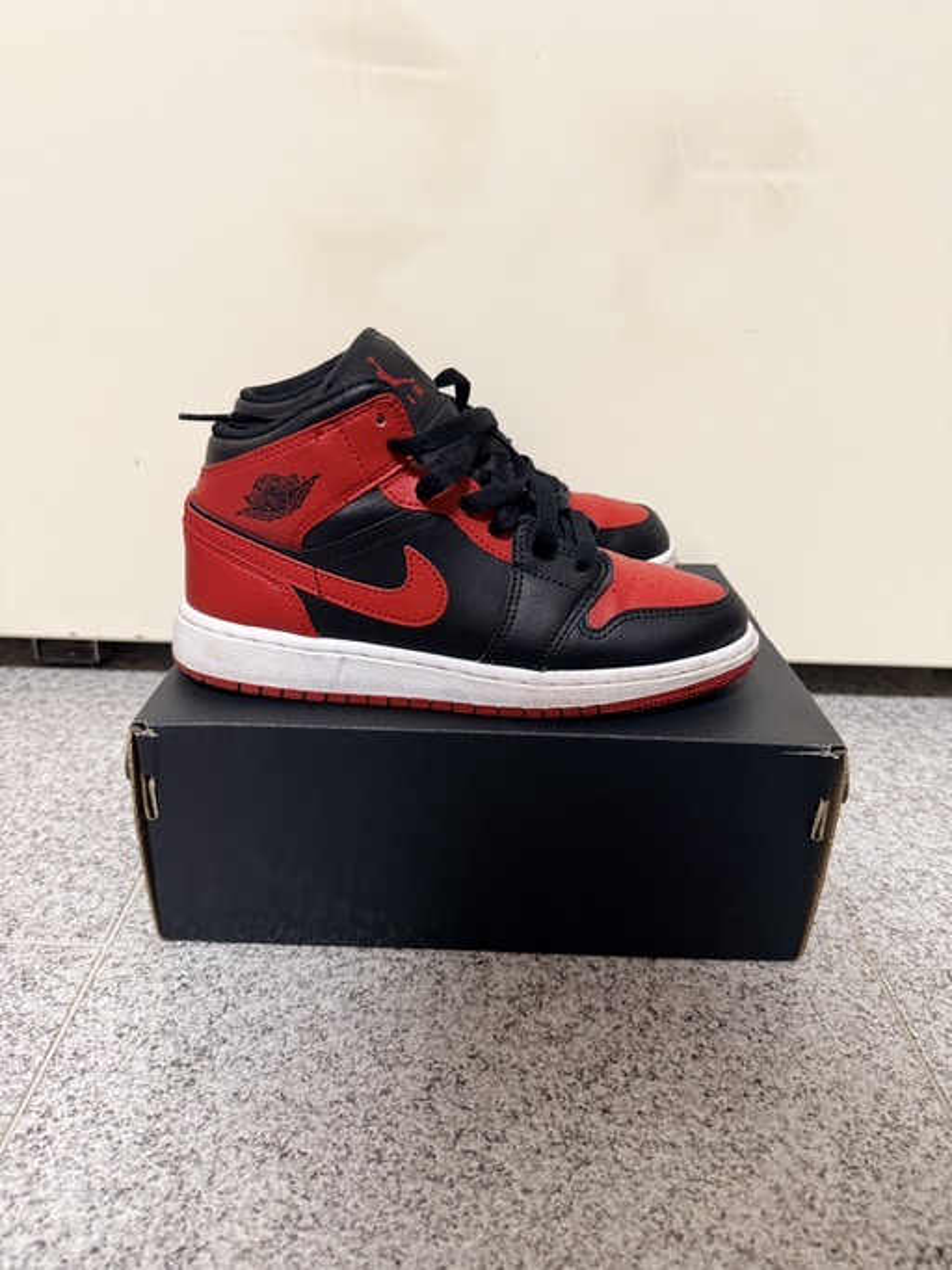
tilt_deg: -22.8
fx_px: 880
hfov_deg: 56.8
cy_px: 635
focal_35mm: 24
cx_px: 476
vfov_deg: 71.6
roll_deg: -2.1
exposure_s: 1/59
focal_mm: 6.76
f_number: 1.78
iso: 500
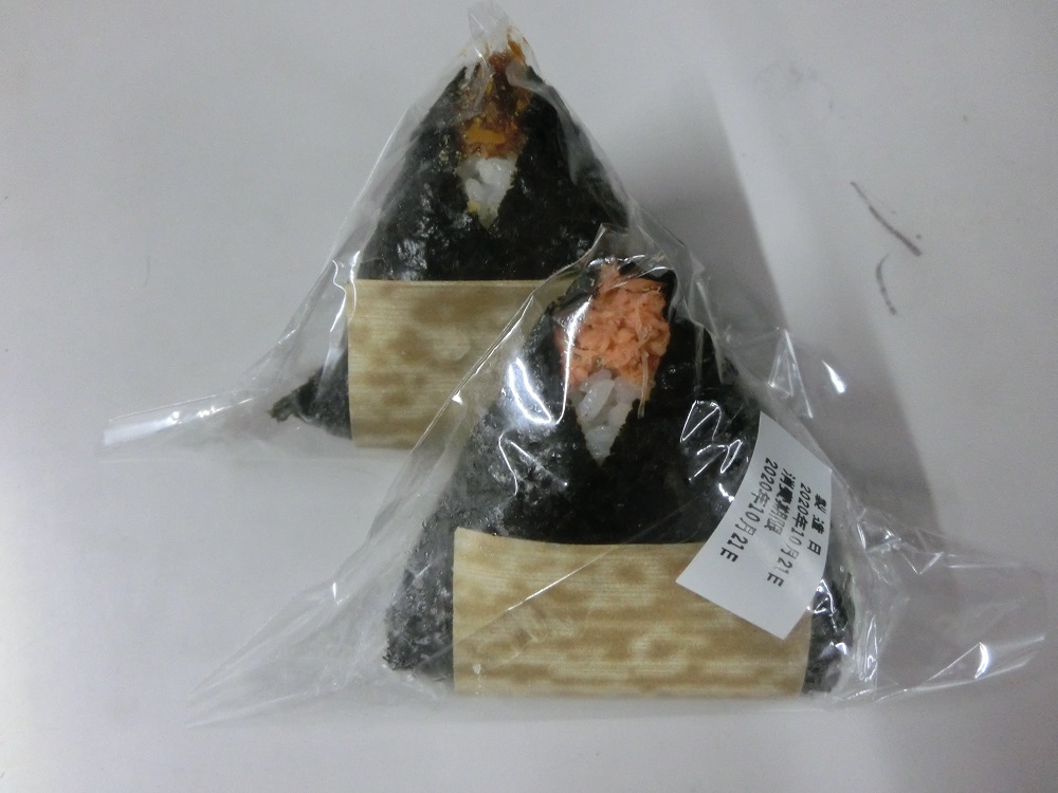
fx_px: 734
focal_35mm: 24
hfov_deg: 71.6
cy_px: 396
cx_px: 529
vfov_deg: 56.8
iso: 800
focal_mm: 4.24
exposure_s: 1/100
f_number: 3
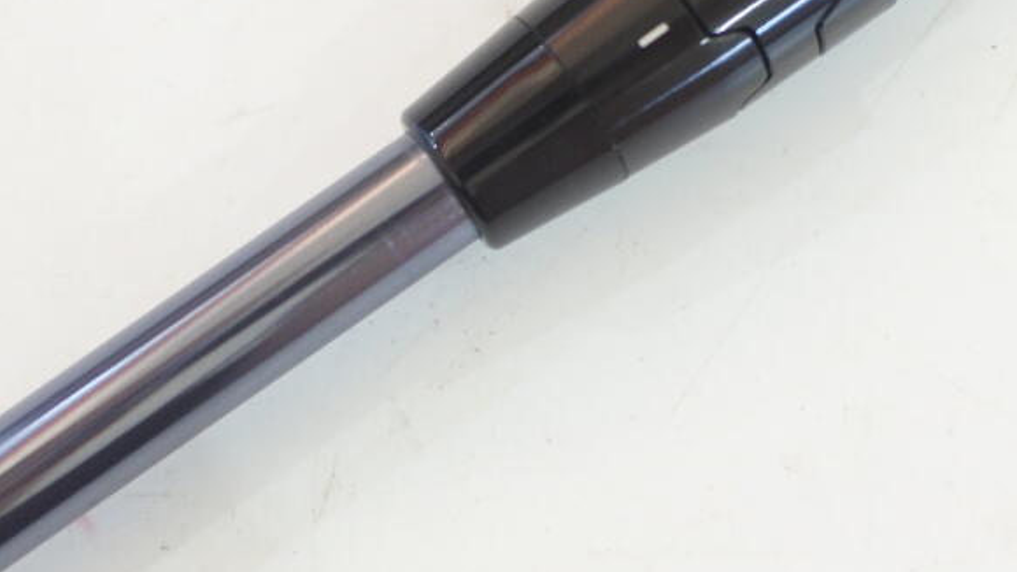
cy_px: 130
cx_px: 503
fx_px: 2292
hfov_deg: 25.0
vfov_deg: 14.2
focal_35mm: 85
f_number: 2.5
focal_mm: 18.5
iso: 800
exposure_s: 1/125
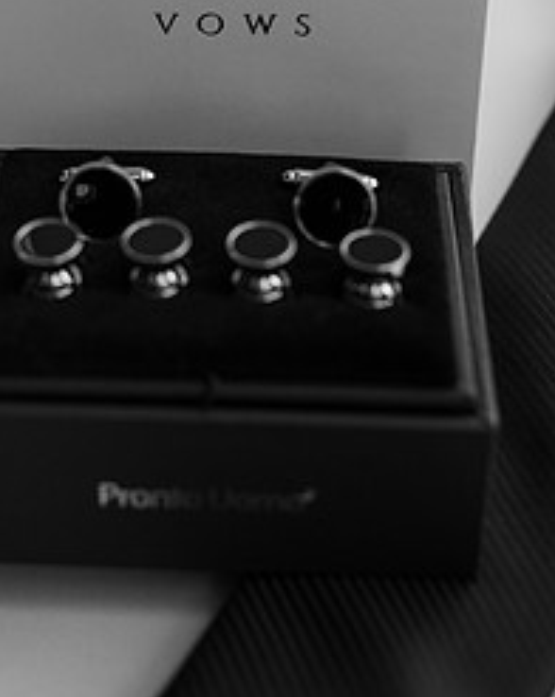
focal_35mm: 86
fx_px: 1770
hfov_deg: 17.8
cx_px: 235
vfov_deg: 21.8
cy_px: 71
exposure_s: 1/200
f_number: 4
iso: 800
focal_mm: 50
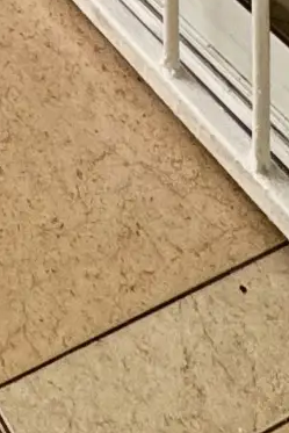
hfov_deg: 11.8
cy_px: -964
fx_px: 1203
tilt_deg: +0.1
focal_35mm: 100
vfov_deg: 10.6
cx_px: -338
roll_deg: +0.6
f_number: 2.2
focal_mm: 2.22
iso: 40
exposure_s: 1/237
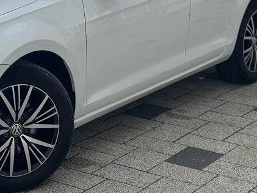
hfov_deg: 16.9
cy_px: 4
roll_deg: -0.5
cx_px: 5
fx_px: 847
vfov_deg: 12.8
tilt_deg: -7.8
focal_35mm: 114
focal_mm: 6.76
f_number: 1.78
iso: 64
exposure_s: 1/1490
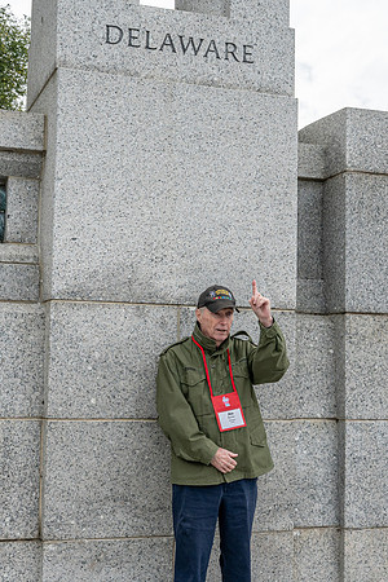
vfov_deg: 35.1
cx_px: 194
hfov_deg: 23.8
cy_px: 291
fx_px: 921
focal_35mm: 57
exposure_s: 1/400
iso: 640
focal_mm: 38
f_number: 10
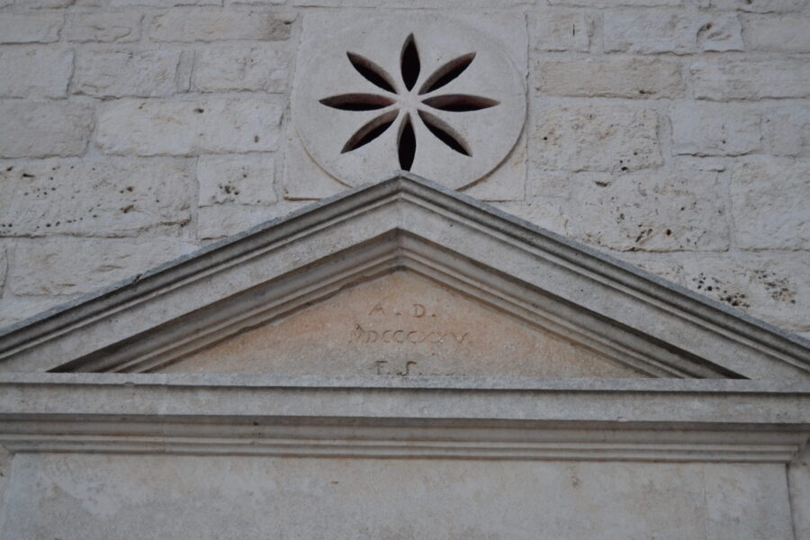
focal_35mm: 57
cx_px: 405
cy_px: 270
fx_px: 1282
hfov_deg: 35.1
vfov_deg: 23.8
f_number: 4.8
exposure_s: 1/60
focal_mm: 38
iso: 450
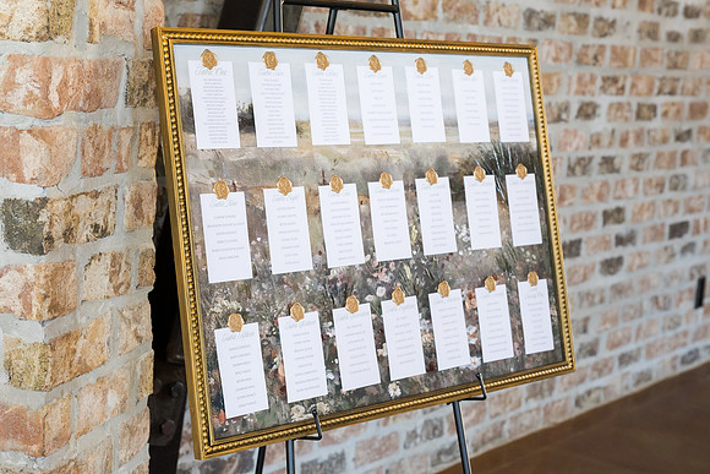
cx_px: 355
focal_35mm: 56
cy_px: 237
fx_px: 1106
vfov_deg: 24.2
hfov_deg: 35.6
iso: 1250
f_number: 5
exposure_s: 1/80
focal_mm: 53
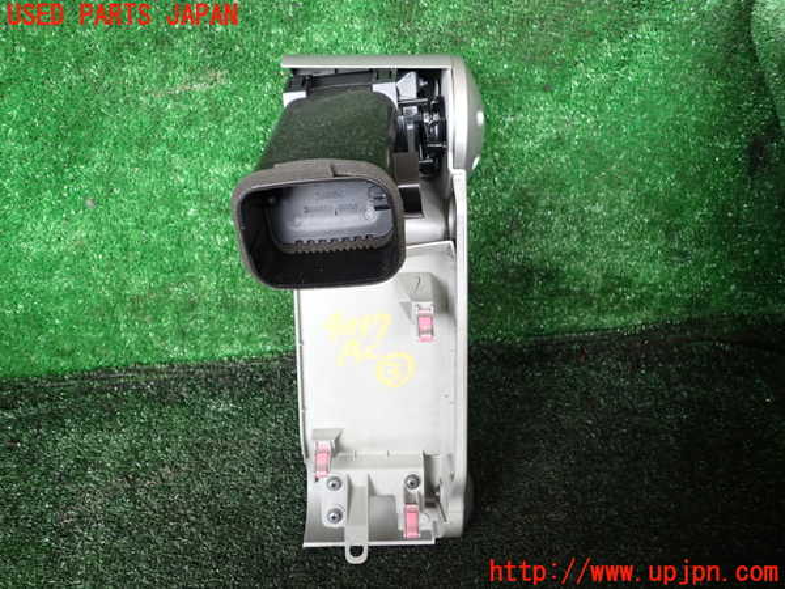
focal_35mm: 30
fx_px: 680
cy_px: 294
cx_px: 392
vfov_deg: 46.8
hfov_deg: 60.0
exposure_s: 1/30
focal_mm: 5.4
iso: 250
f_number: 2.3
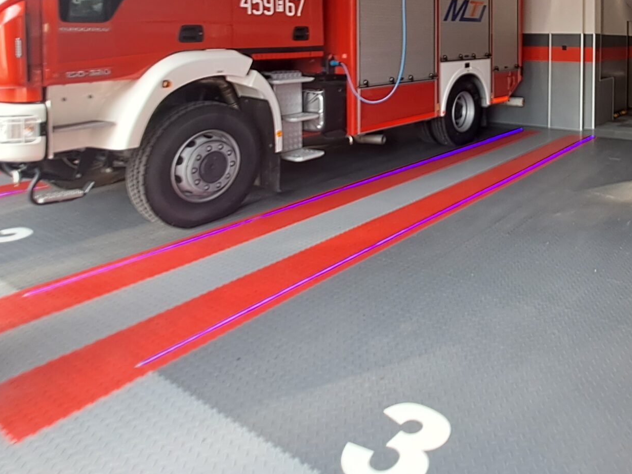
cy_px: 55
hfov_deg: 61.3
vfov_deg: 46.7
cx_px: 481
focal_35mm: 27
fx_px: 493
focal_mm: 1.42
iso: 64
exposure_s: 1/100
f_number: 2.2
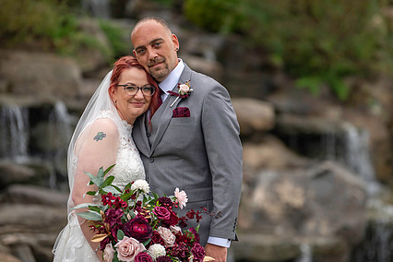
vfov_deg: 5.6
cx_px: 243
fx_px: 2674
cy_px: 135
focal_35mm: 245
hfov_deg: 8.4
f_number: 2.8
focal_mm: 180
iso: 640
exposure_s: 1/1000
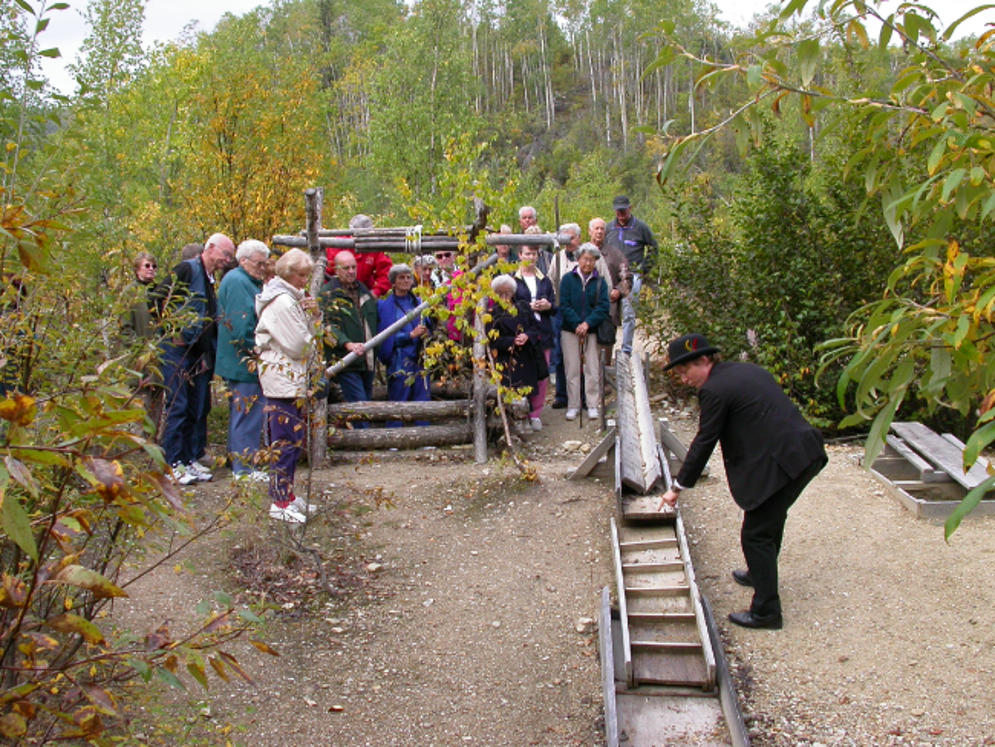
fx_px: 1093
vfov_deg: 37.7
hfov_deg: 49.0
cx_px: 498
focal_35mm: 38
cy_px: 374
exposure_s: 1/136
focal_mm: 7.8
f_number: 5.3
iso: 100
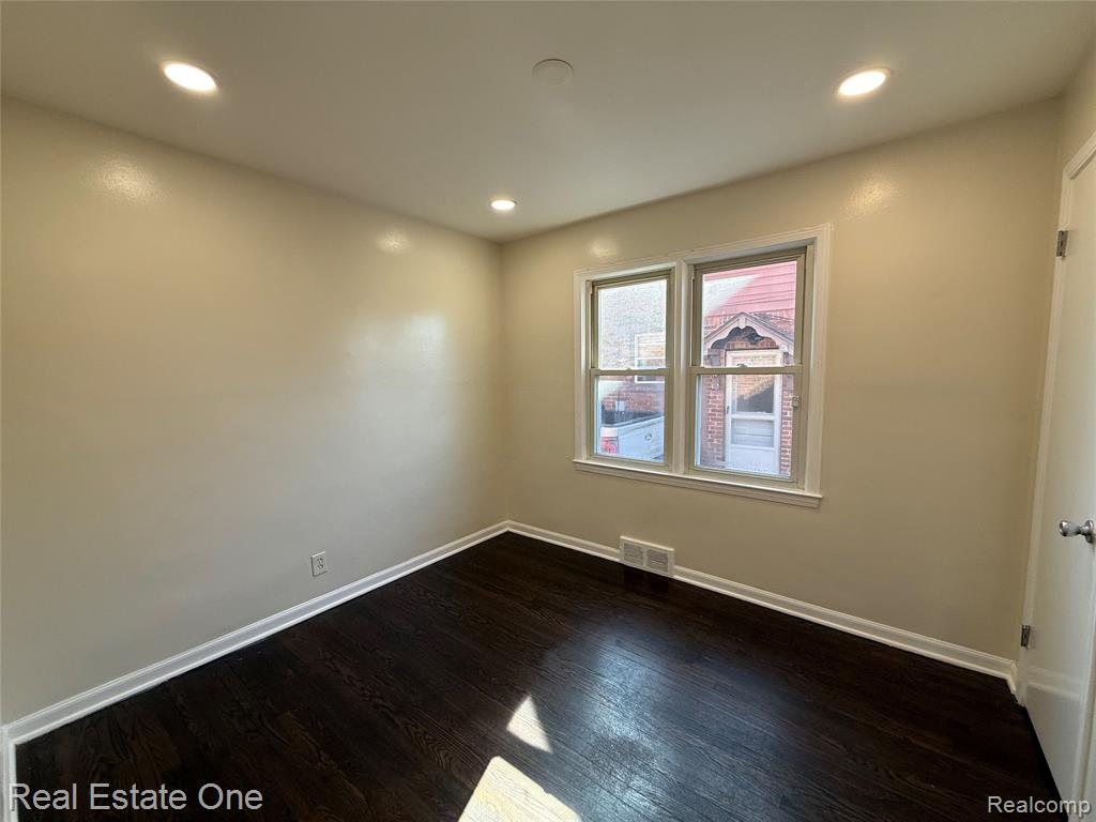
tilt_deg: -4.9
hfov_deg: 102.1
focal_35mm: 14
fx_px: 443
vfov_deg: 85.7
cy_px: 411
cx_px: 548
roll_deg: +1.4
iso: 64
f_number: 2.2
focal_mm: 2.22
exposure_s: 1/142
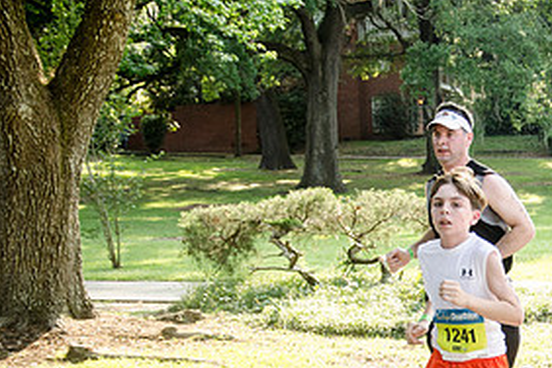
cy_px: 352
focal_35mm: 117
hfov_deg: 17.2
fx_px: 1794
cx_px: 511
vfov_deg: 11.6
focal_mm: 38
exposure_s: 1/400
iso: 800
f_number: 5
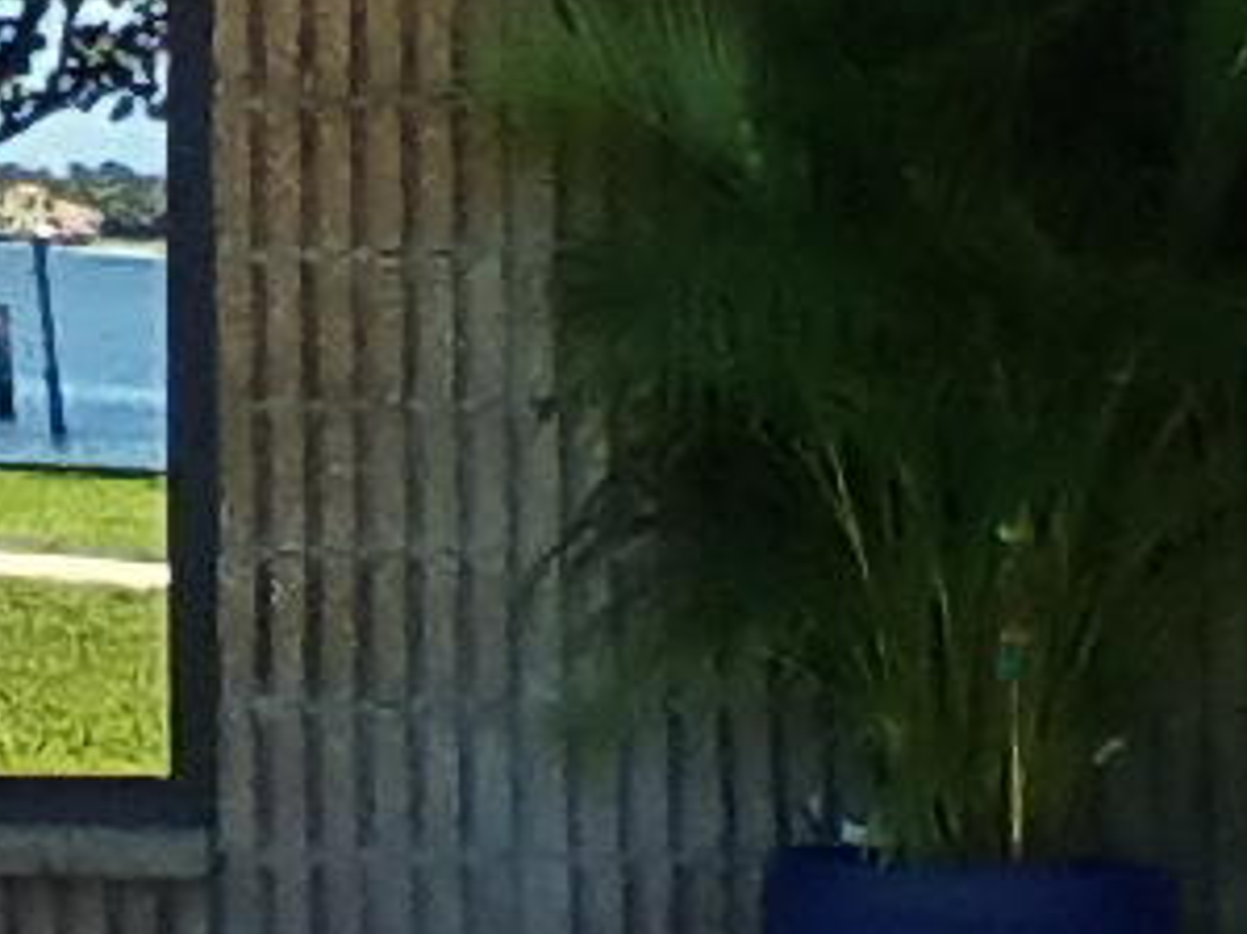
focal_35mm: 166
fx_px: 5978
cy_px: 346
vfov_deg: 8.9
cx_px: -100
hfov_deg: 11.7
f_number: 2.4
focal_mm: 2.38
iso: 100
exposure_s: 1/368
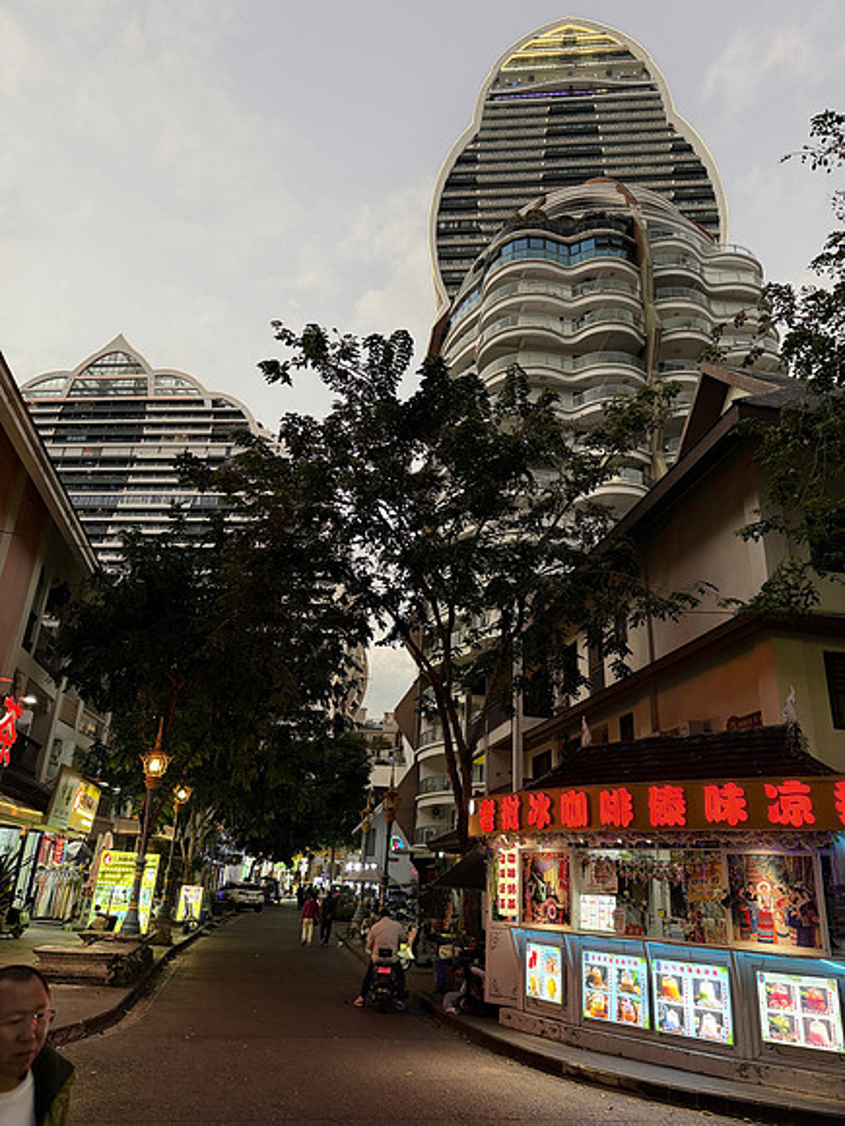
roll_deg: -3.3
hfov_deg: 56.8
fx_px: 781
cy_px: 563
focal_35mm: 24
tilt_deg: +22.6
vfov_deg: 71.6
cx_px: 422
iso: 200
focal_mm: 6.76
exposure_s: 1/100
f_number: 1.78
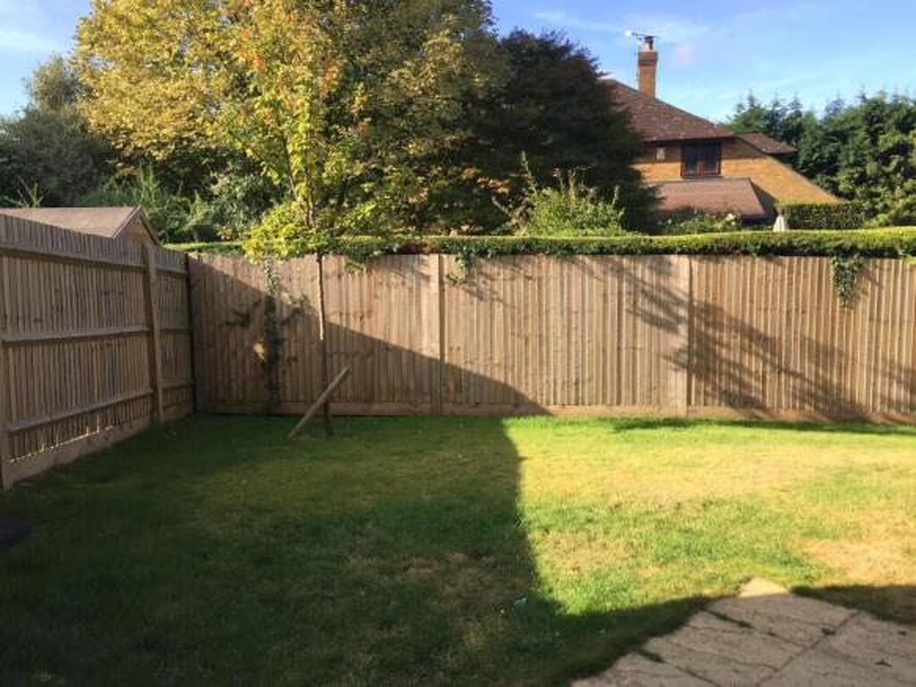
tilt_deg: -4.8
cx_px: 458
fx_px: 767
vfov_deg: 48.2
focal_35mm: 29
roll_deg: -1.5
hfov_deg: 61.7
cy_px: 344
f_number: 2.2
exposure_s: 1/573
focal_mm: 4.15
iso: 32
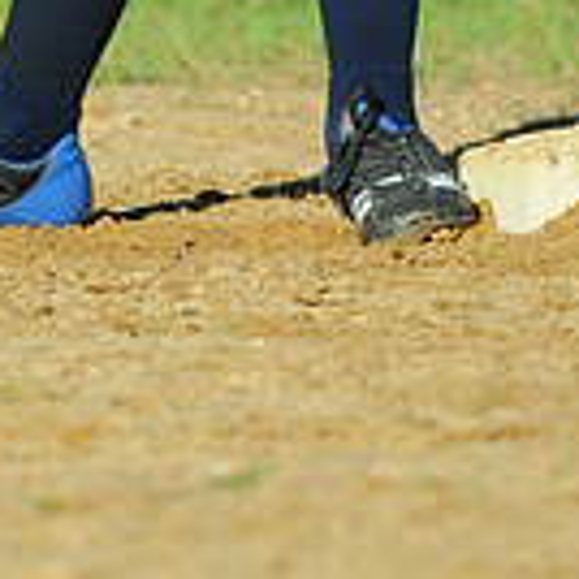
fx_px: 31376
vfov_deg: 1.1
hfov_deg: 1.1
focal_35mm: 1658
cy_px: -484
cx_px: 439
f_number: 4
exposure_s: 1/6400
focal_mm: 300
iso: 800
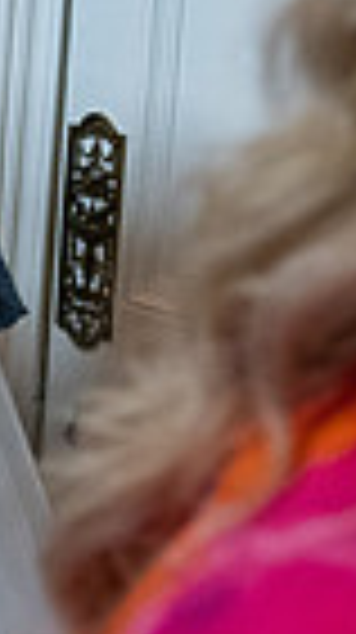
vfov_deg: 15.9
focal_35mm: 134
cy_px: 133
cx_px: -333
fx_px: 2256
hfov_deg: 8.6
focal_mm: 31
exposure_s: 1/160
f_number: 3.5
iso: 1600
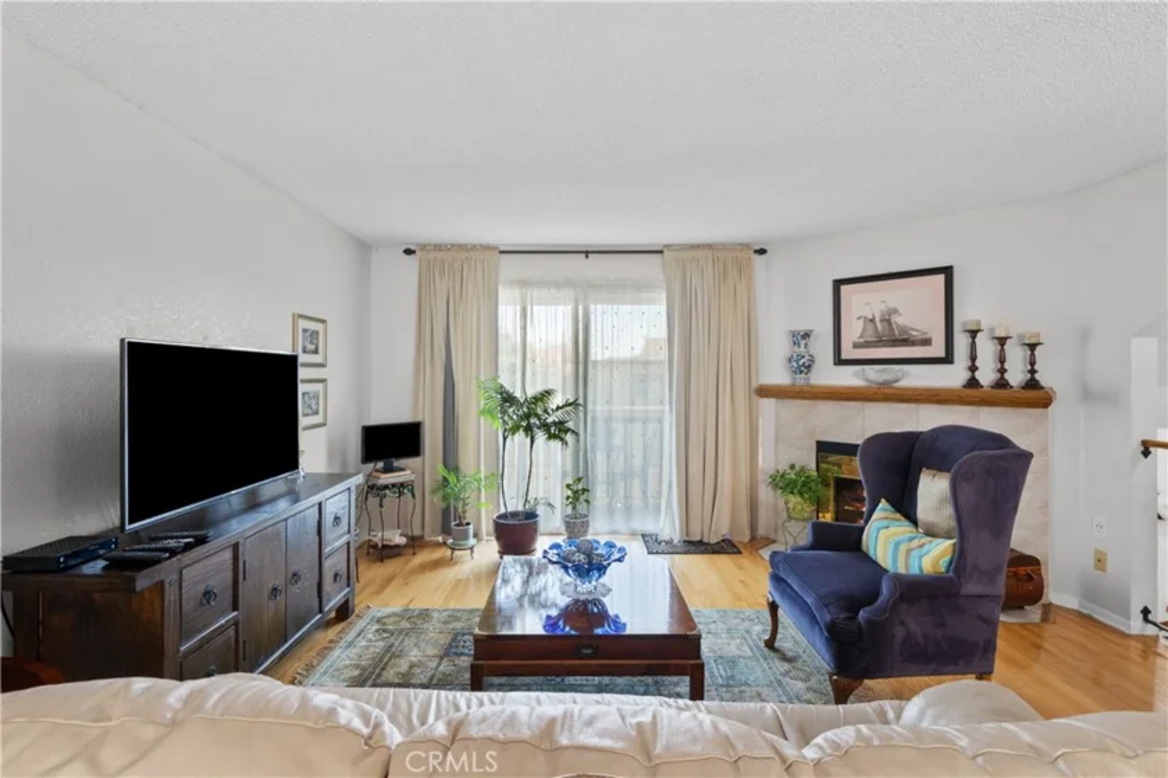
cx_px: 584
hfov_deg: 96.7
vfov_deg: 73.7
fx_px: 519
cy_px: 389
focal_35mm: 16
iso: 250
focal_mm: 16
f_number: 10
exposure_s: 1/1.25
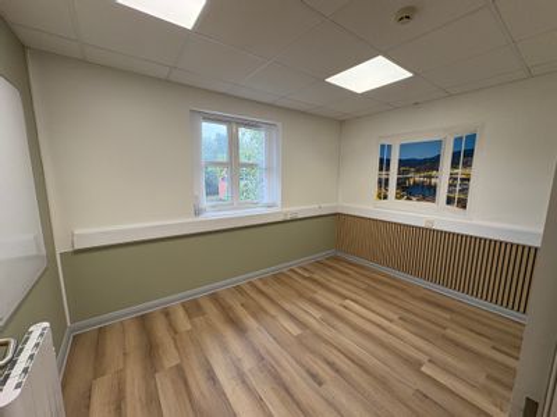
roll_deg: -0.8
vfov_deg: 85.7
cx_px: 278
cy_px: 208
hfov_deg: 102.1
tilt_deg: -7.7
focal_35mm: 14
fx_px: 225
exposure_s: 1/101
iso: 100
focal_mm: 2.22
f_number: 2.2
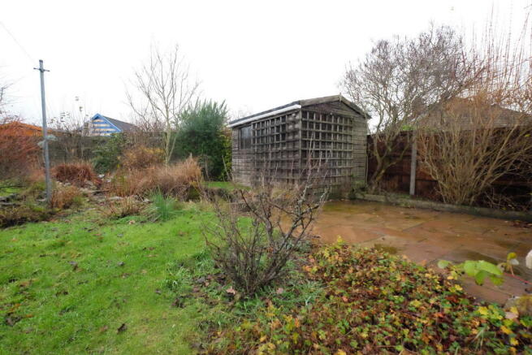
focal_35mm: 15
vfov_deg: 77.4
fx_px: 222
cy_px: 178
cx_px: 266
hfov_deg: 100.4
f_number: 6.4
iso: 12800
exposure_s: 1/1400
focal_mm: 10
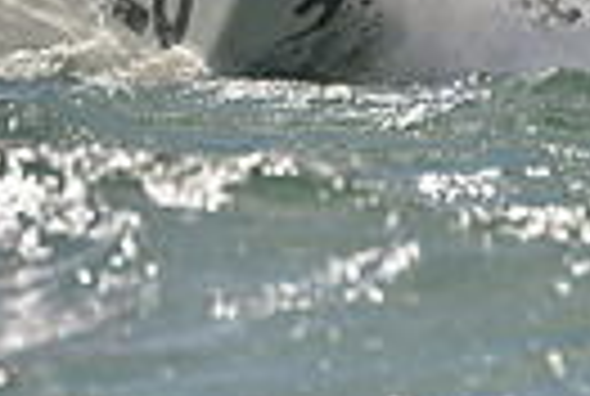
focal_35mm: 1589
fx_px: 26101
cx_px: 500
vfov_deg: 0.9
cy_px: -394
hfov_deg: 1.3
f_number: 7.1
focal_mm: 360
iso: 280
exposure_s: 1/2000
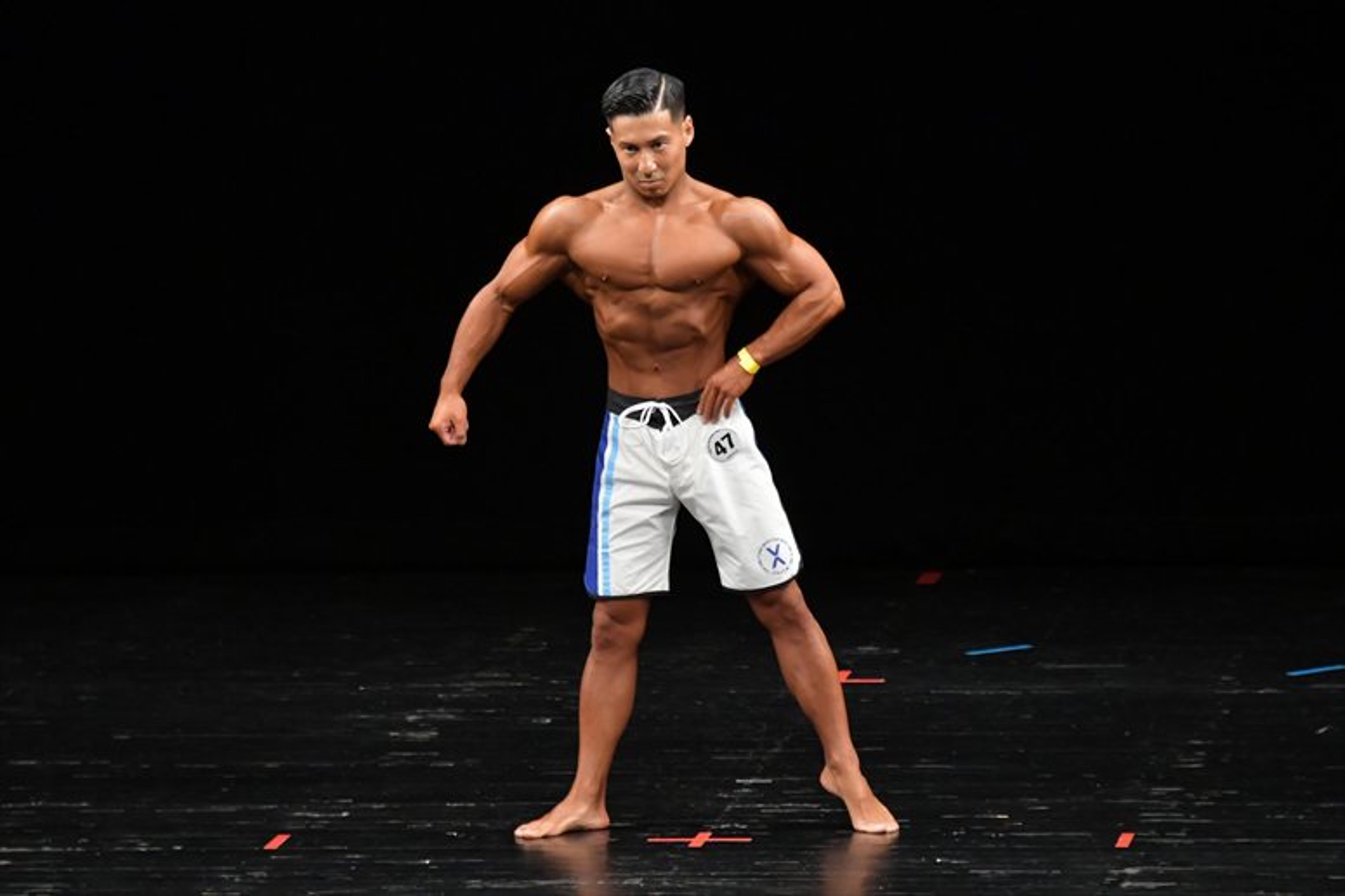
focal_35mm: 300
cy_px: 448
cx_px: 672
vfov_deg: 4.6
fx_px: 11203
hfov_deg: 6.9
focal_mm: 200
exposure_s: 1/400
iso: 3200
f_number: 5.6
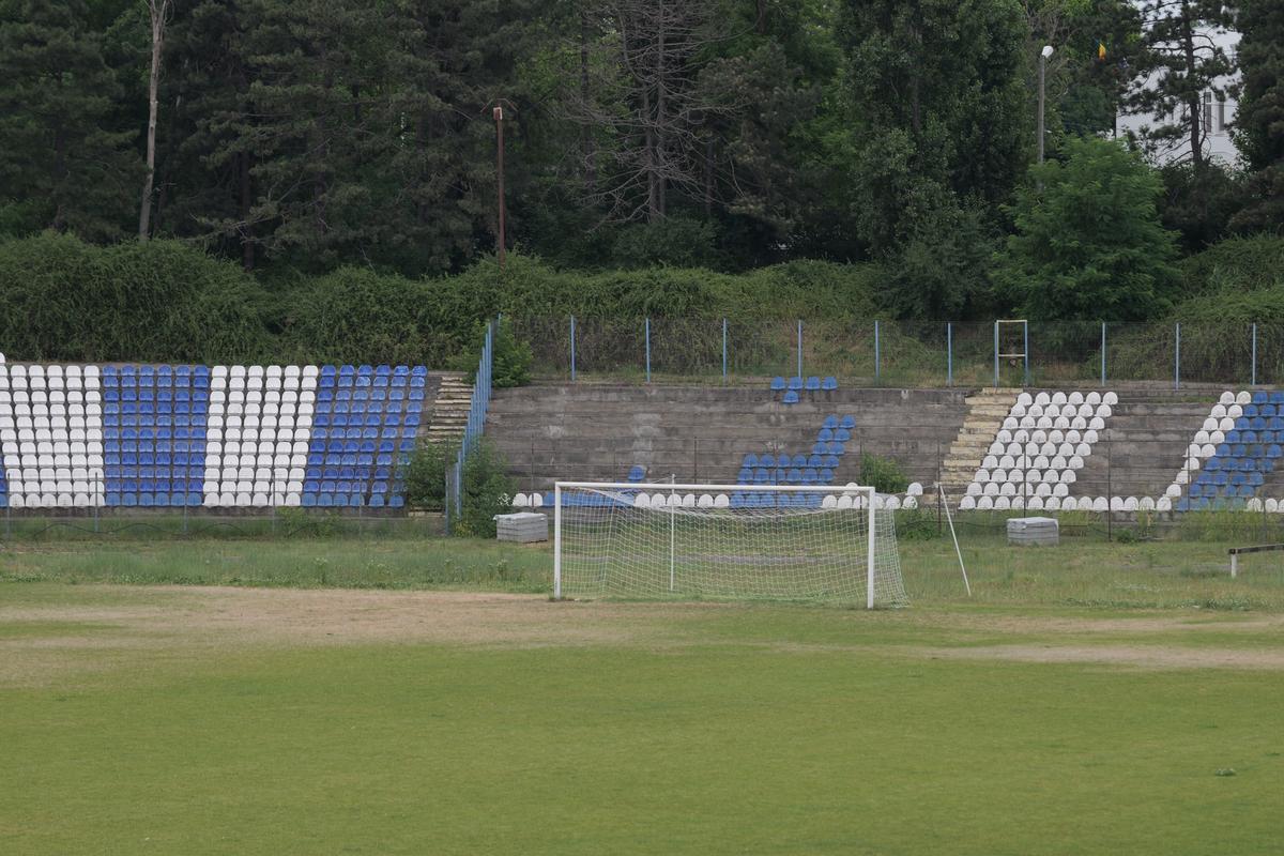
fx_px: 3745
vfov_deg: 13.0
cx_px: 642
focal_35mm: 105
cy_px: 428
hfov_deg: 19.5
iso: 100
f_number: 4
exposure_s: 1/1000
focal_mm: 105
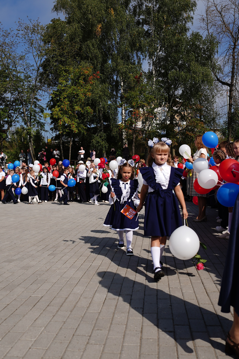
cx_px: 120
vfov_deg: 53.1
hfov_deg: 36.9
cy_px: 180
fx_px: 358
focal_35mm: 36
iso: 80
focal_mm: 24
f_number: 4
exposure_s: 1/1250
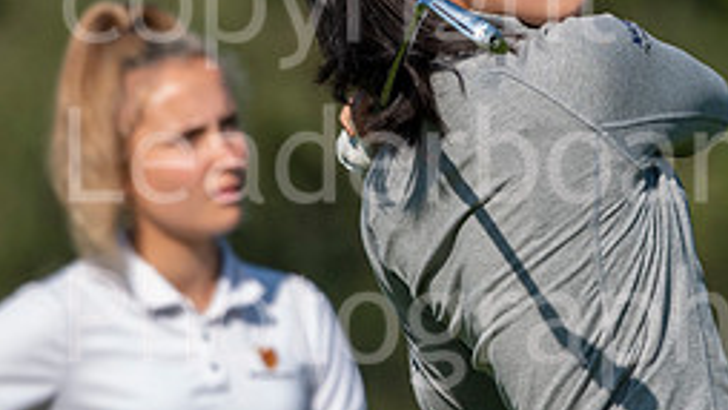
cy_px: 182
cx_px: 439
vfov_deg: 1.0
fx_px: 23536
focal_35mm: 1219
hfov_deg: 1.8
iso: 500
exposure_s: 1/2000
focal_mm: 340
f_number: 5.6
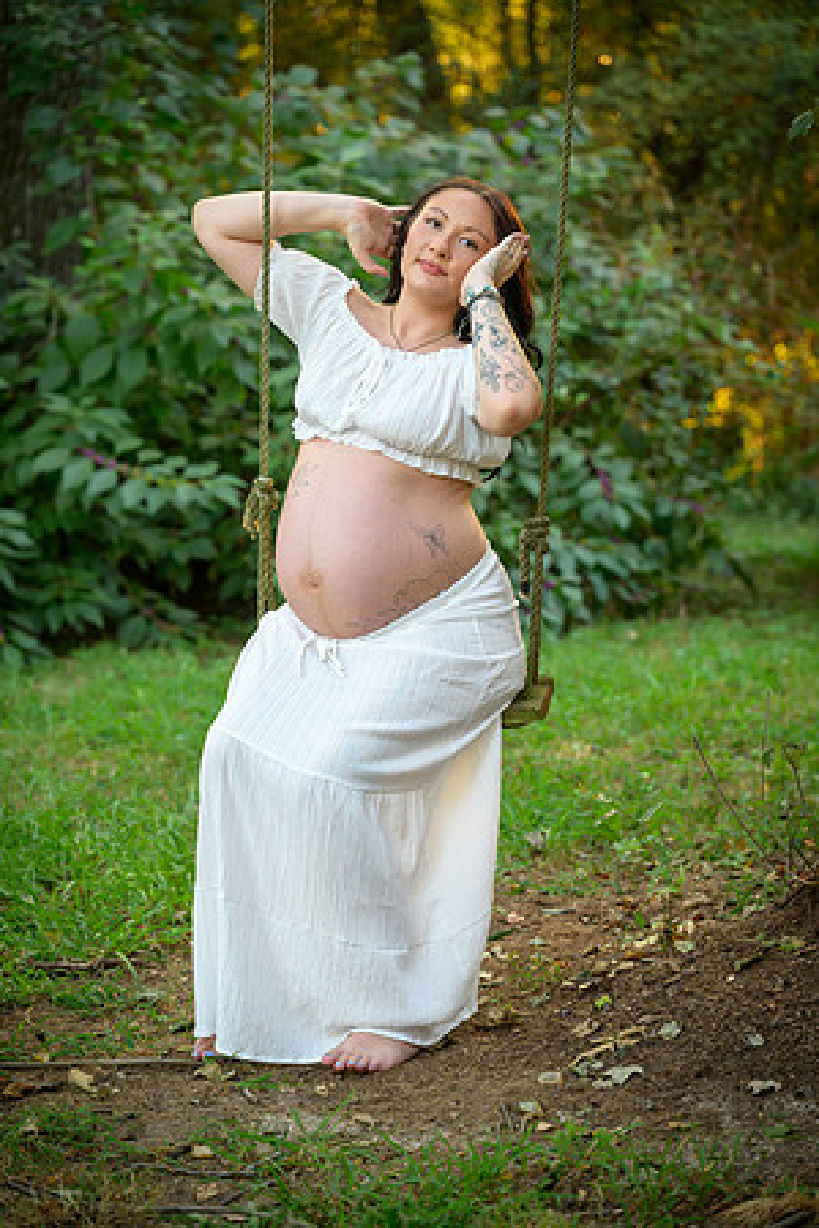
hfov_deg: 13.0
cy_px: 614
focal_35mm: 105
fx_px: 3583
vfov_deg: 19.5
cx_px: 410
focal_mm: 105
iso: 1100
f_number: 4
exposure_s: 1/125
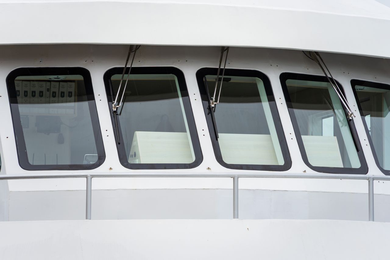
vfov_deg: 8.0
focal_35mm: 172
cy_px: 130
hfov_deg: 12.0
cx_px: 195
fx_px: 1858
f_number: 6.3
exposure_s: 1/250
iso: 100
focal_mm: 171.5
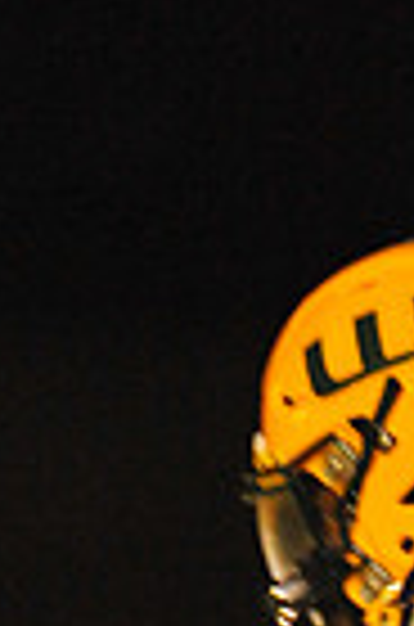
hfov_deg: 0.5
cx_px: 832
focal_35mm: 2507
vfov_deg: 0.8
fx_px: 43460
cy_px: 1302
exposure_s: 1/160
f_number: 6.3
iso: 6400
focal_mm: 600
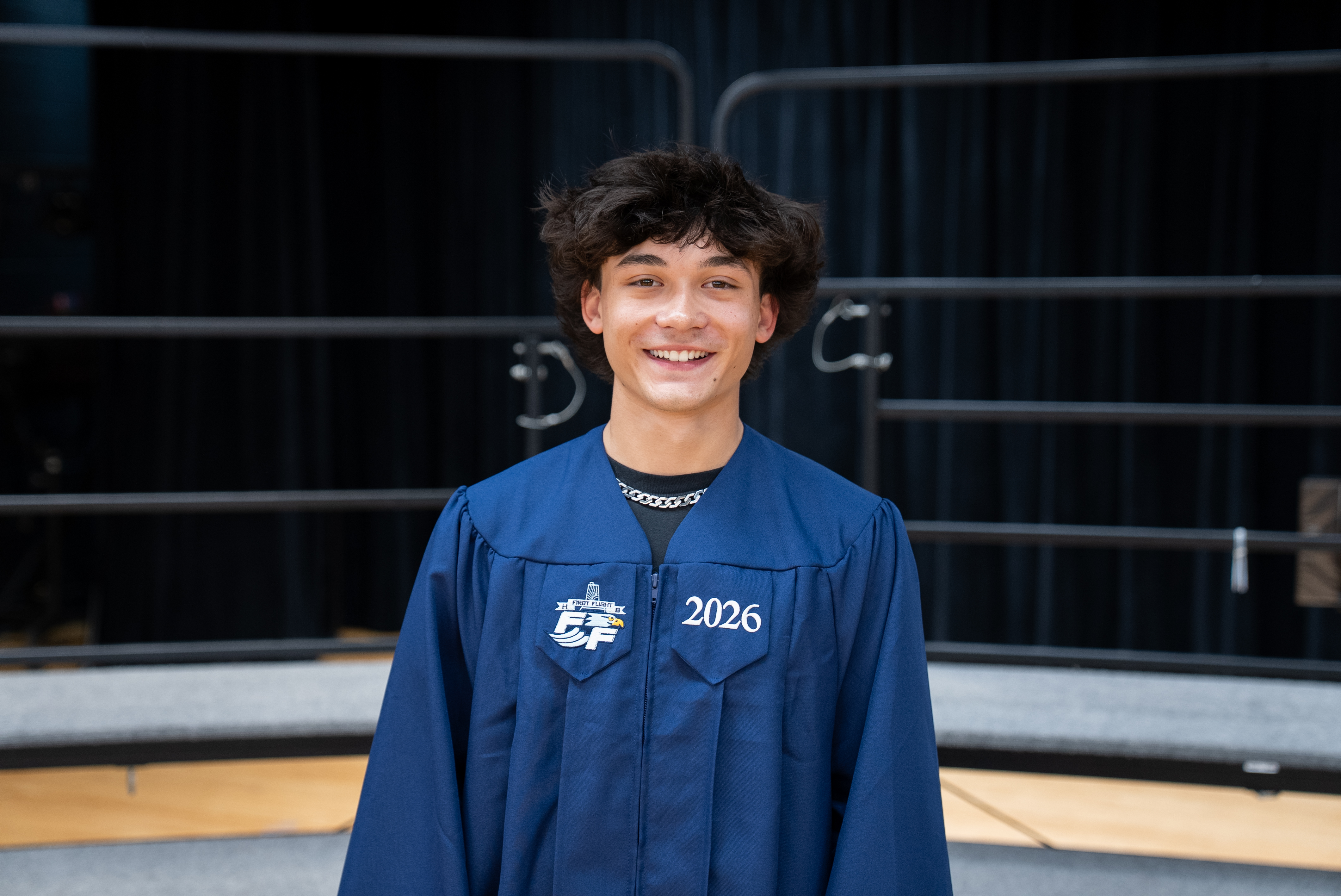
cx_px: 670
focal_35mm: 60
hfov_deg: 33.4
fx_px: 2236
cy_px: 448
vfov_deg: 22.7
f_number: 2.8
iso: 640
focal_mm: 60
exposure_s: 1/100
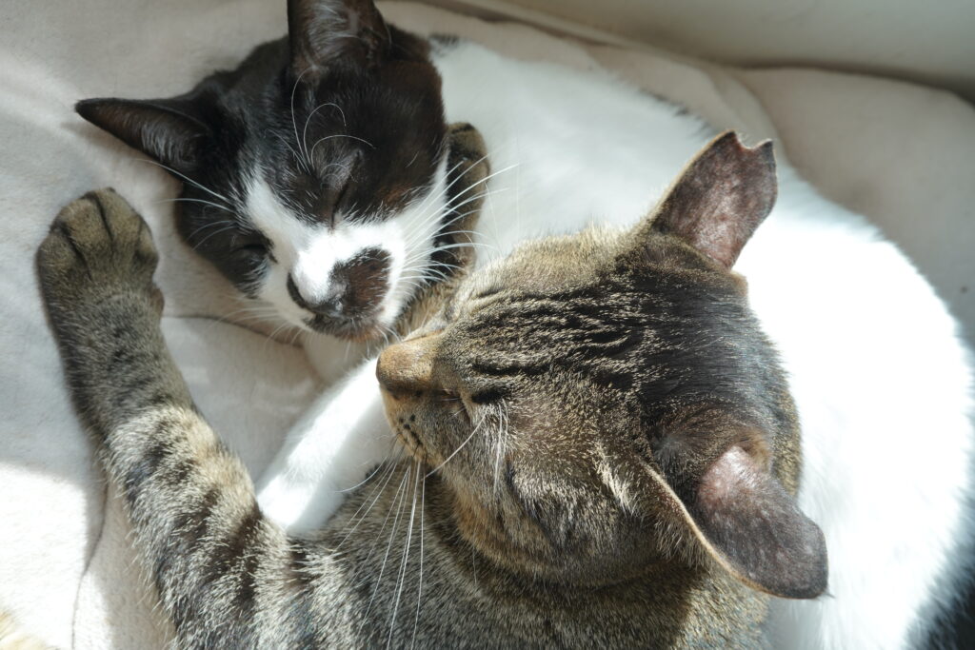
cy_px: 325
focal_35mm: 37
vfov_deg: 36.0
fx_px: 1002
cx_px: 488
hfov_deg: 51.9
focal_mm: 37
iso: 200
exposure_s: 1/60
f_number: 8
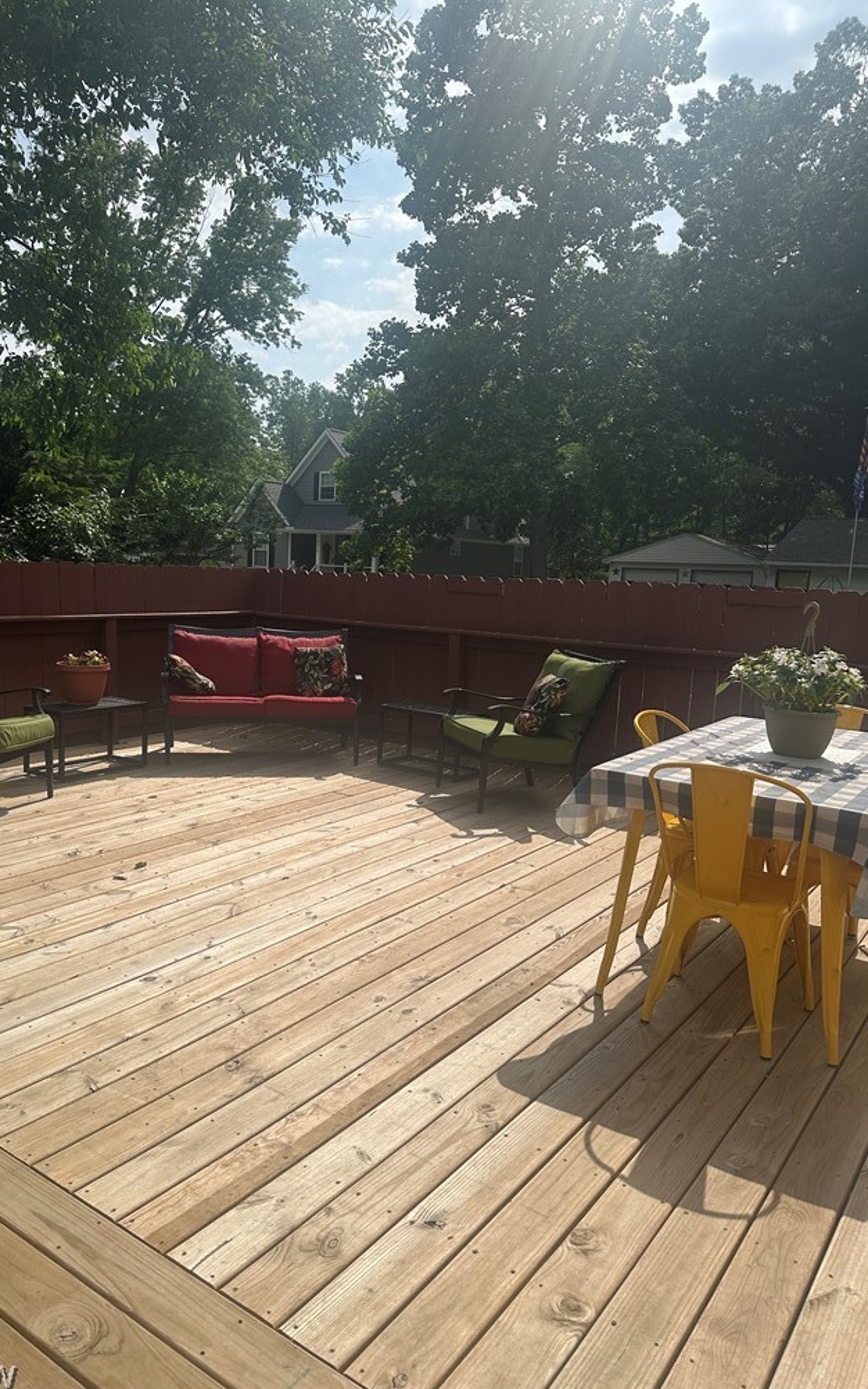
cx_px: 358
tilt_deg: -5.4
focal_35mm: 26
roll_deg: -4.8
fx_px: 984
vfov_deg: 70.4
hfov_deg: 47.4
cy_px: 696
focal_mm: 6.86
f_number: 1.78
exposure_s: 1/8197
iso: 80
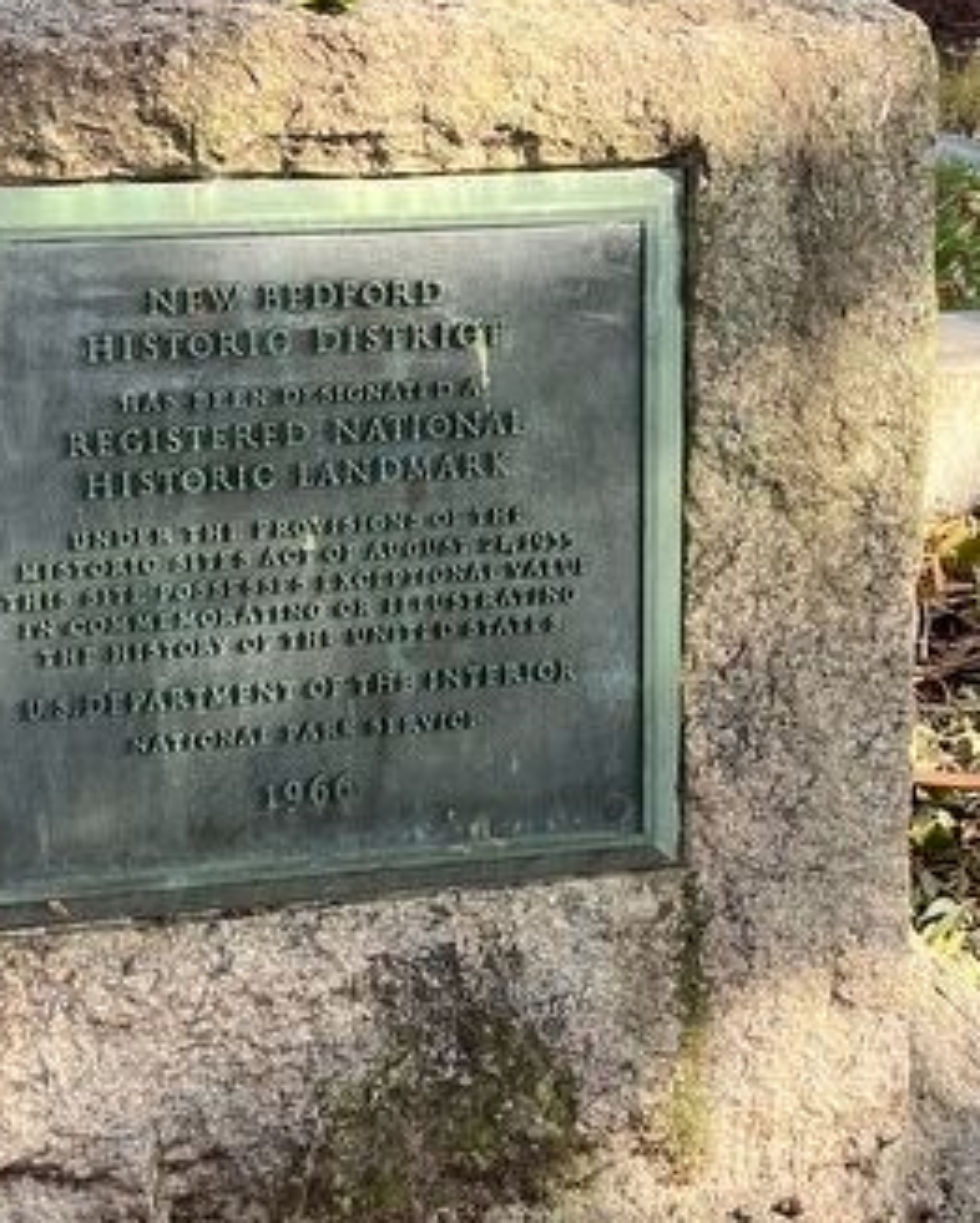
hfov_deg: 24.6
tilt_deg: -21.6
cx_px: 370
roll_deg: +0.9
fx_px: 2246
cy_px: 415
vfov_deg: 30.3
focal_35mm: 62
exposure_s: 1/121
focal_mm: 5.1
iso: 50
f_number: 1.6
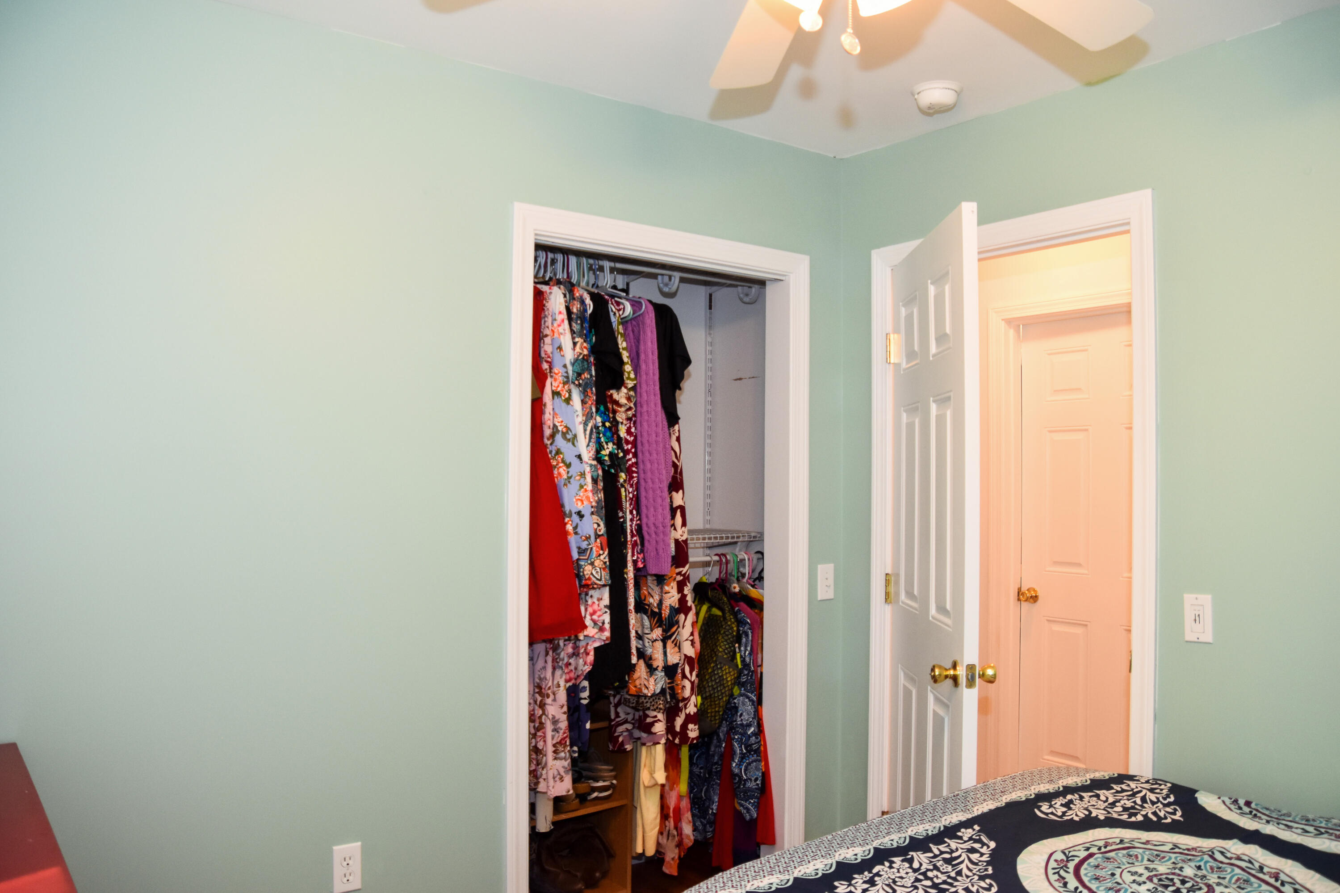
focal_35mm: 27
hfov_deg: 67.4
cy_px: 446
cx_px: 670
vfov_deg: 47.9
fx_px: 1005
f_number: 4.5
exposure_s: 1/80
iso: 800
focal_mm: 18
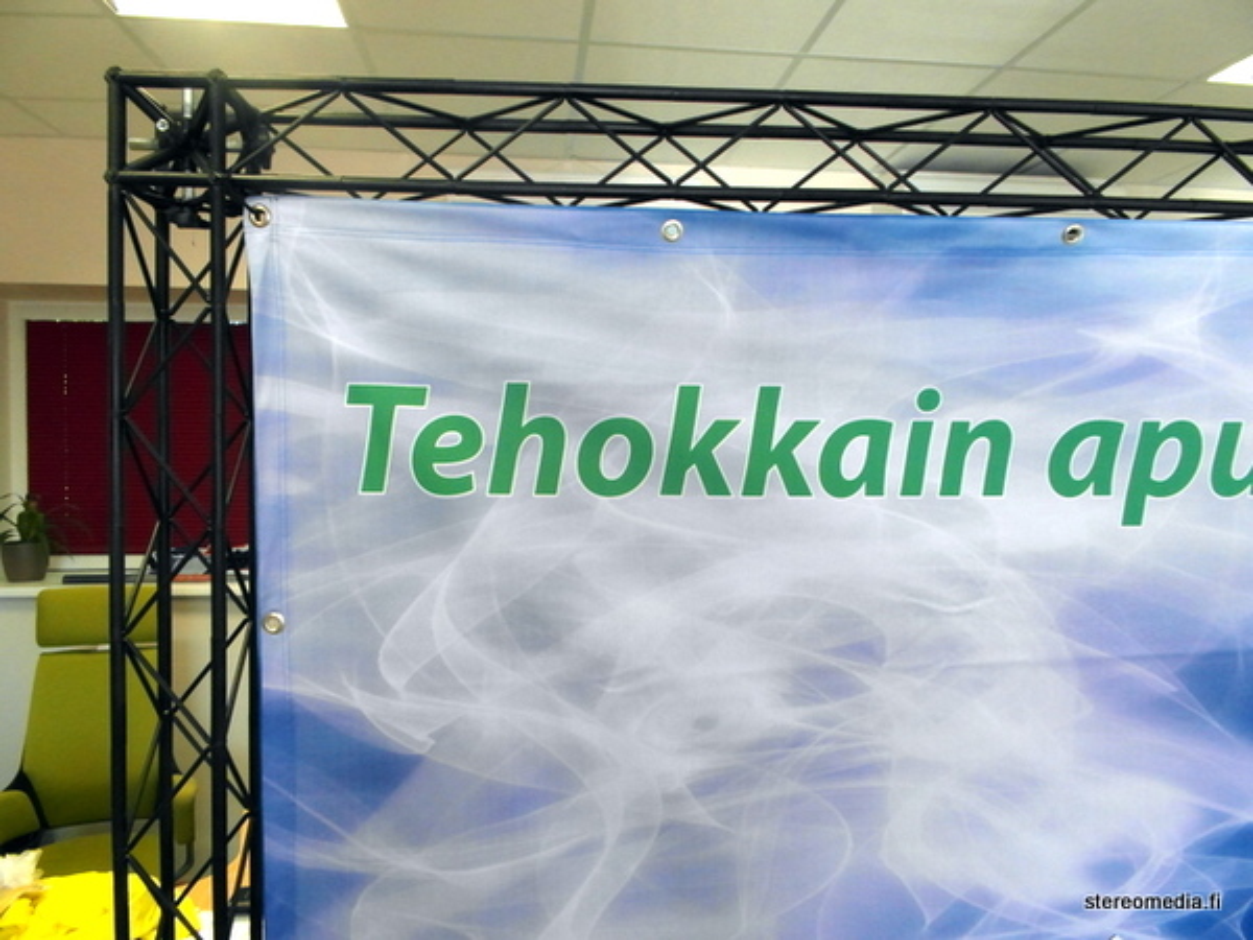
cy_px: 470
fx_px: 833
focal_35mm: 23
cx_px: 626
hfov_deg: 73.9
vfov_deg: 58.9
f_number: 4
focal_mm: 4.1
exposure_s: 1/90
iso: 400
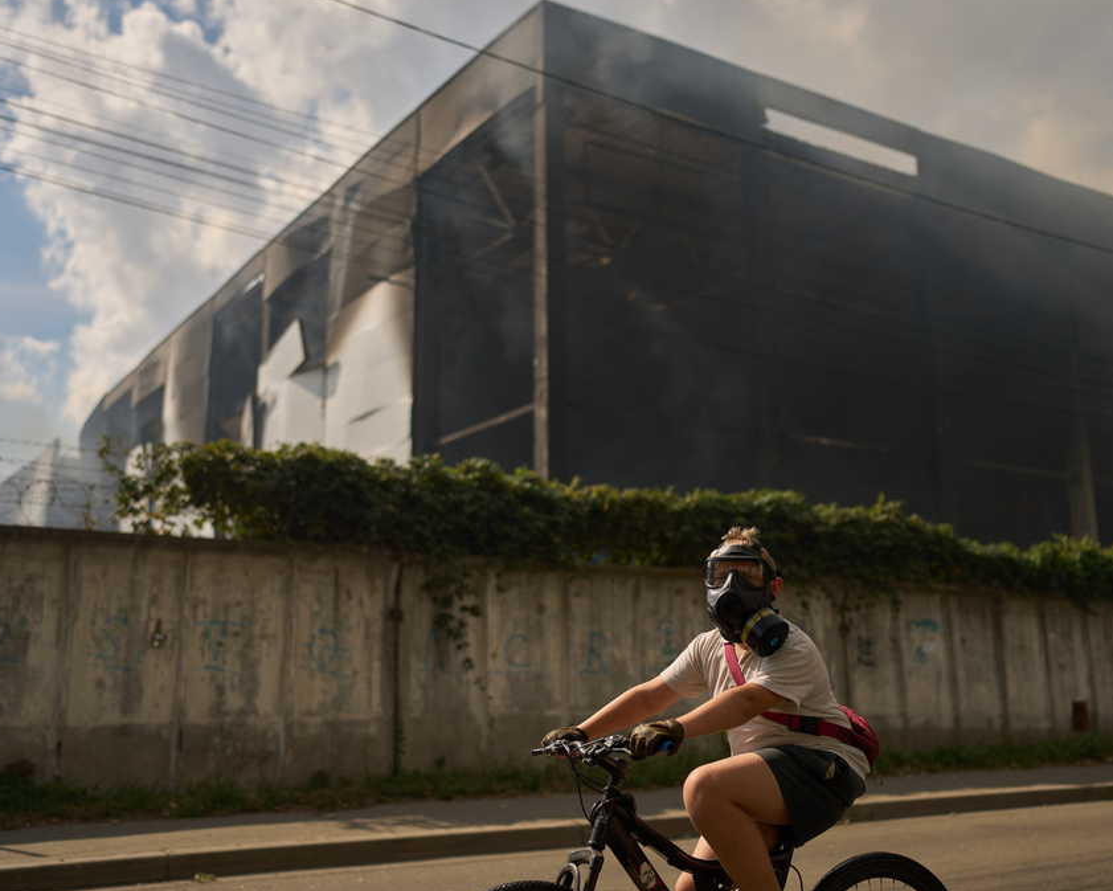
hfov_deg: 45.6
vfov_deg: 37.3
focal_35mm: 40
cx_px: 656
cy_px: 445
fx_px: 1318
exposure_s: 1/8000
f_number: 1.8
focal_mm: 35
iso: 100
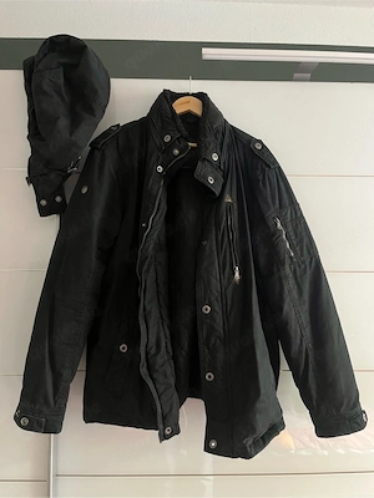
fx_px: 375
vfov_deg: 67.3
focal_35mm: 26
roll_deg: -0.4
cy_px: 249
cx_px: 187
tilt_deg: +5.7
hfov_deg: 53.1
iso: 800
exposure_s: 1/30
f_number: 1.6
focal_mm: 5.1
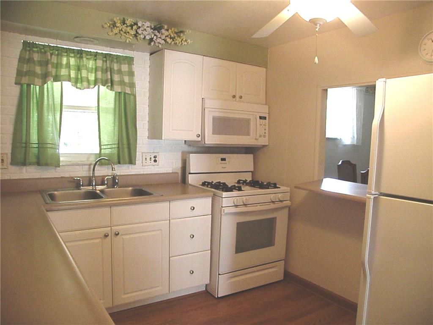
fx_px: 325
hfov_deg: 67.3
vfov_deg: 53.1
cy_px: 162
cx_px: 216
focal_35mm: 26
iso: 640
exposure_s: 1/125
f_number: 2.8
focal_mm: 4.6
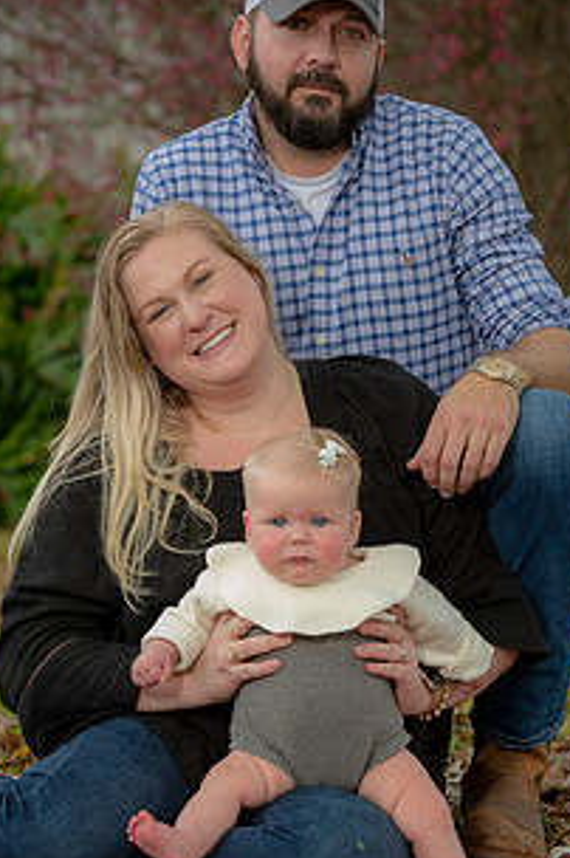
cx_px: 357
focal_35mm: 163
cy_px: 466
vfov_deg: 12.6
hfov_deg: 8.4
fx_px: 3880
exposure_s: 1/200
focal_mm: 110
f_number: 5
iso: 160
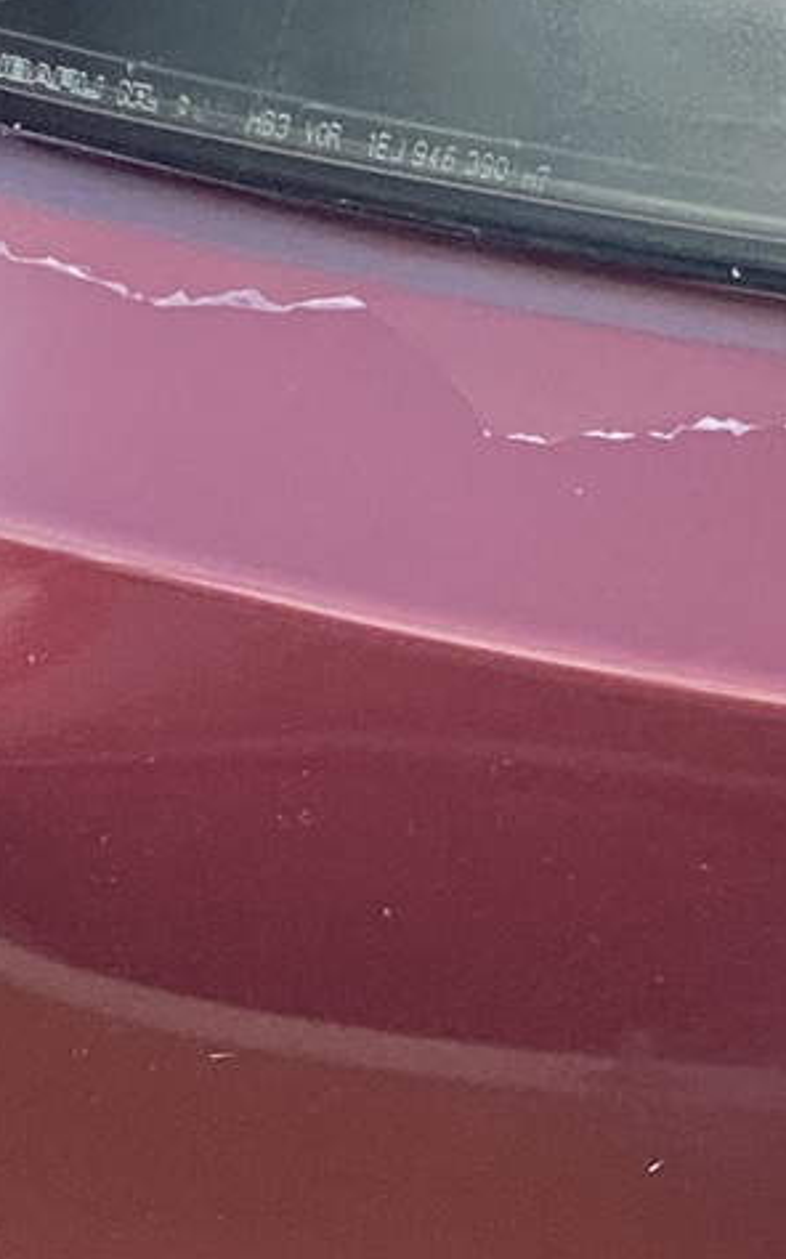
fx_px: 8162
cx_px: 1514
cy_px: 1070
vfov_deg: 8.8
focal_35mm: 238
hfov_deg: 5.4
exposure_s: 1/121
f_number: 2
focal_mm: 6
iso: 64
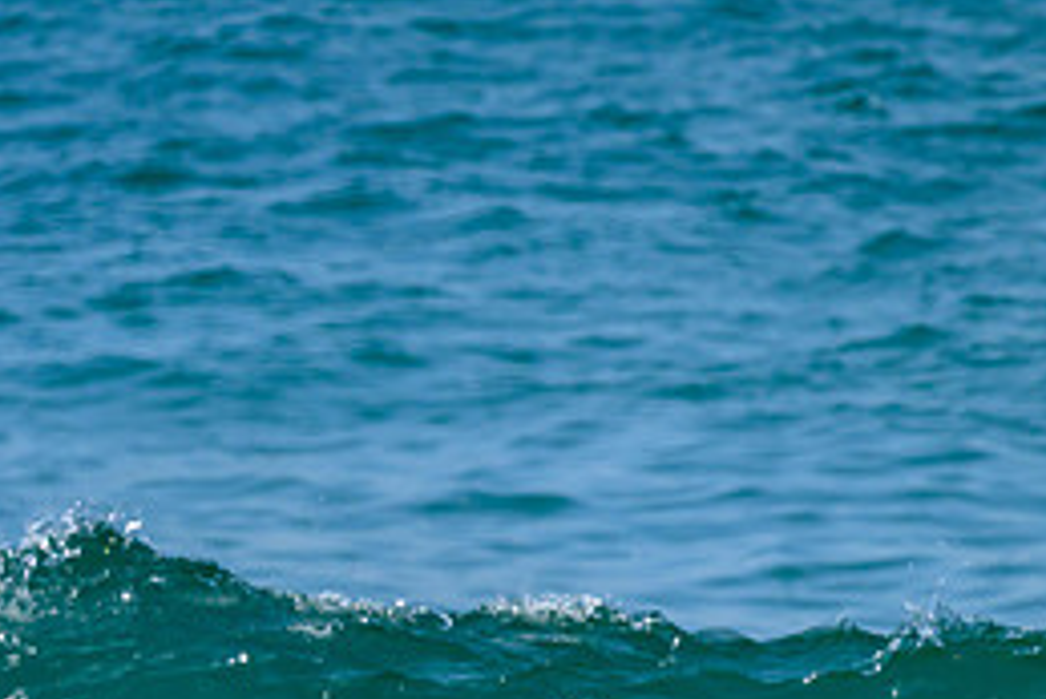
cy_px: 762
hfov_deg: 0.8
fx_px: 72938
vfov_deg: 0.5
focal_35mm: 2509
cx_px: 36
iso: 500
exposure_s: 1/2000
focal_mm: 1120
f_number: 9
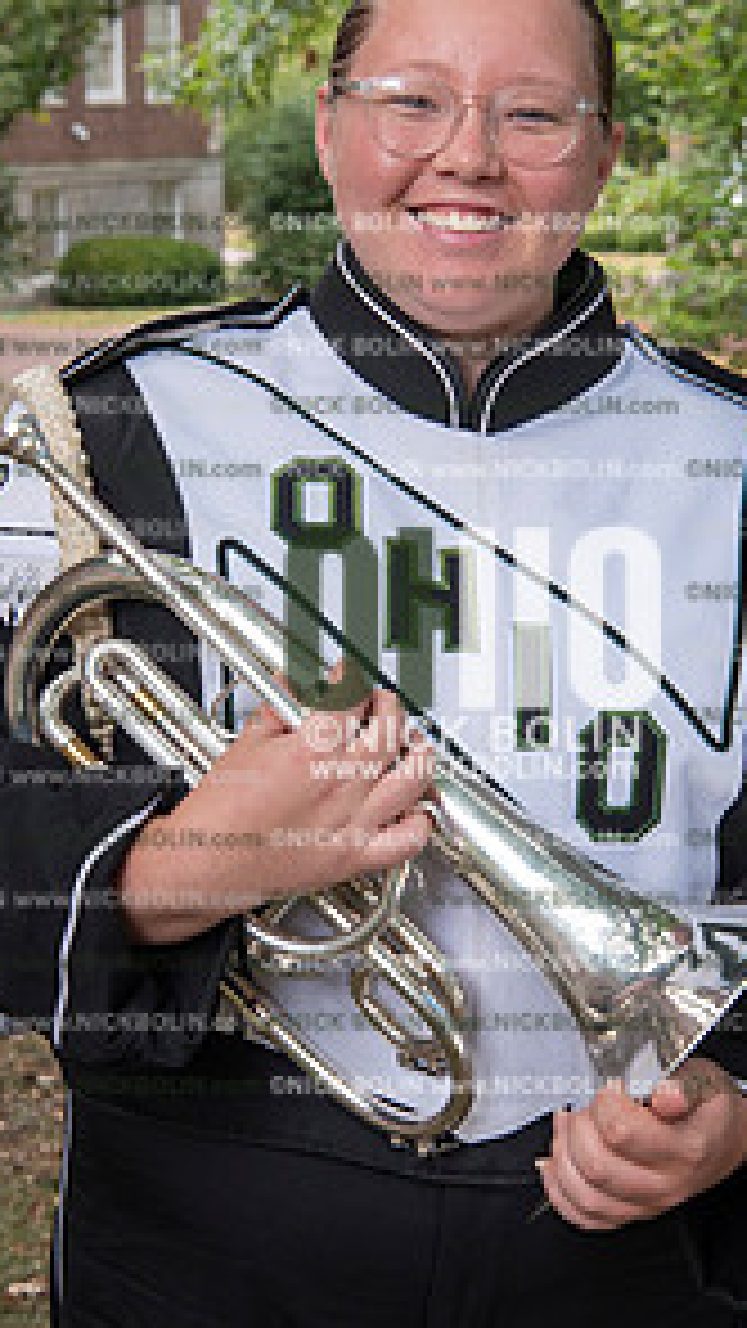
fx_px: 2922
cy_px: 653
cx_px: 472
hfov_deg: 14.6
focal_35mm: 83
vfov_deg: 25.6
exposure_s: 1/100
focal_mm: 52
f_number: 8
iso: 500
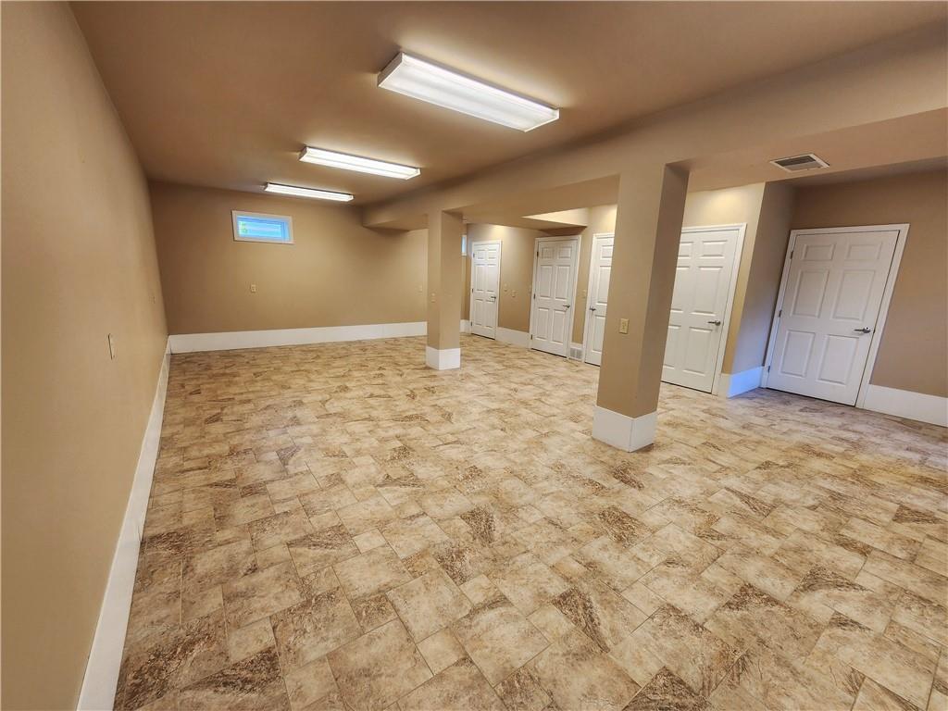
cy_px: 356
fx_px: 356
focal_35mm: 13
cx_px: 474
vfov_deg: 89.9
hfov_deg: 106.2
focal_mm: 2.2
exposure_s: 1/60.2
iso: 80
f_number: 2.2
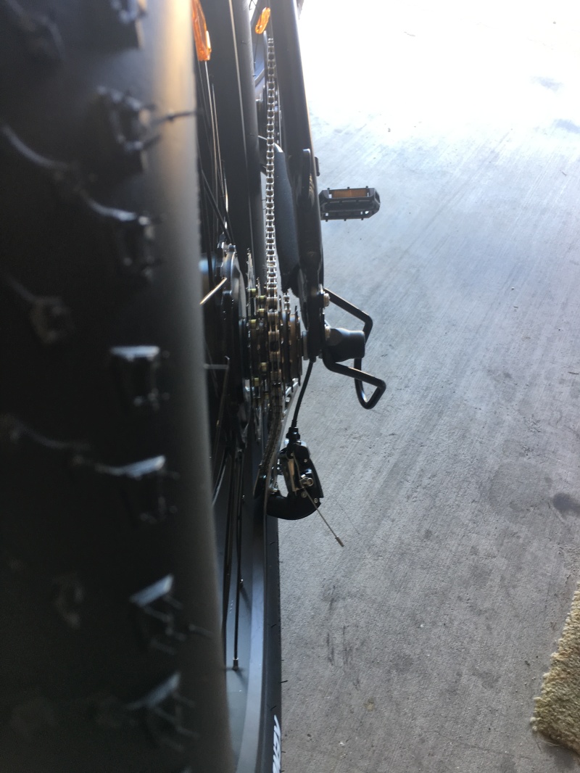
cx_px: 290
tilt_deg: -45.8
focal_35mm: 29
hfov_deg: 48.2
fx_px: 648
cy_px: 386
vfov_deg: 61.6
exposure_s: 1/30
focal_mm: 4.15
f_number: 2.2
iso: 25
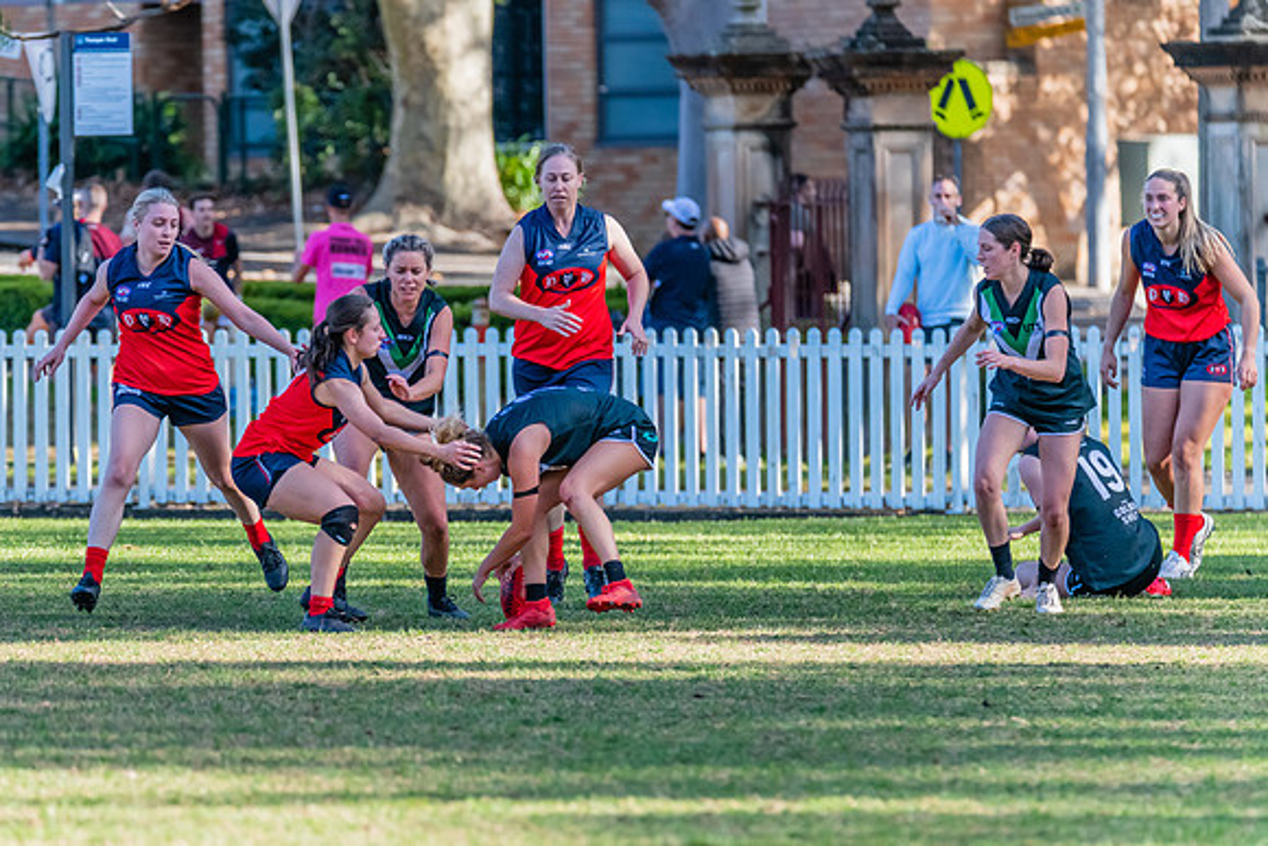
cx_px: 530
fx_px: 14704
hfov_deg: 4.9
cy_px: 499
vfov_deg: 3.3
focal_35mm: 417
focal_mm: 350
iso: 1800
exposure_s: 1/1600
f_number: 6
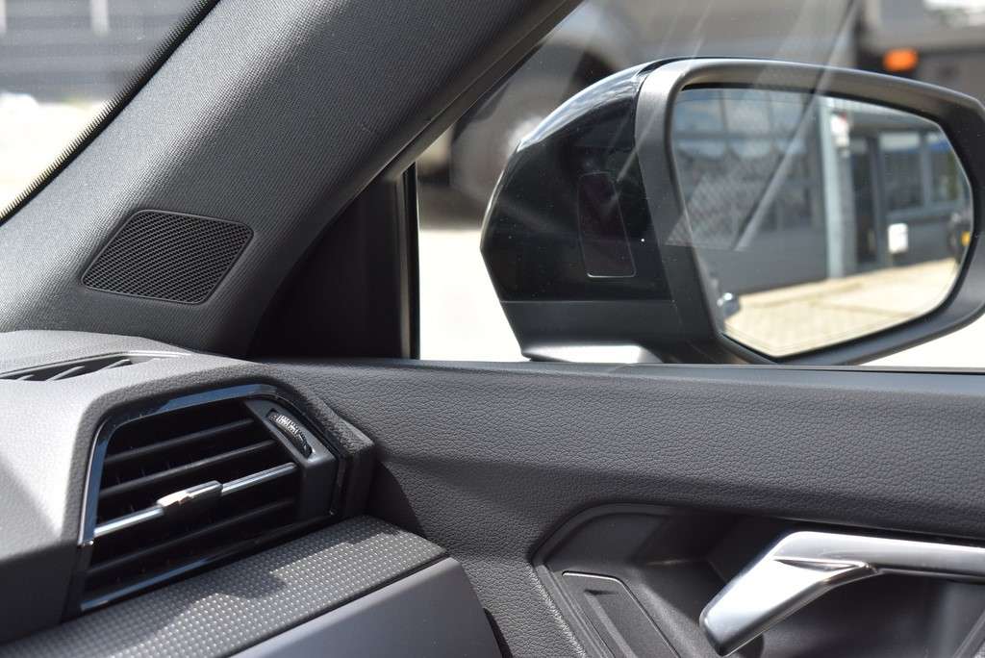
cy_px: 329
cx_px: 492
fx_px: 2258
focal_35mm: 82
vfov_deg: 16.6
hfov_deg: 24.6
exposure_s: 1/250
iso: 400
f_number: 8
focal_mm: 55
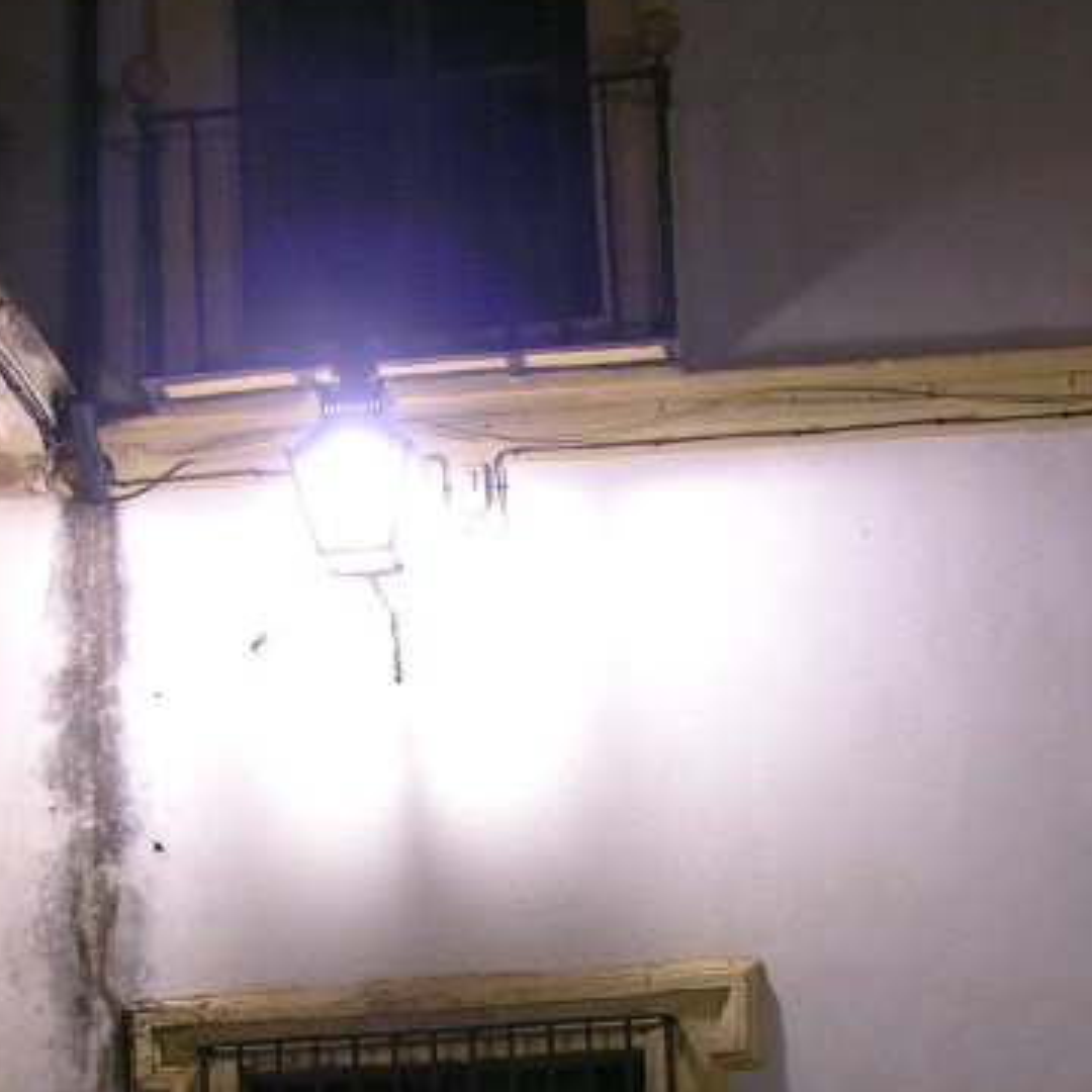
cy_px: 1122
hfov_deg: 19.7
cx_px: 437
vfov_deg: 19.1
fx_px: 3141
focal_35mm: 88
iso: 89
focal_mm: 8.9
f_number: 2.8
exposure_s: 1/3
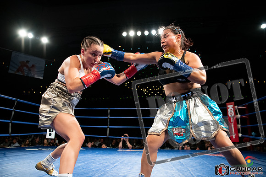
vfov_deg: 48.0
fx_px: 200
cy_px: 88
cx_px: 133
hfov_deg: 67.4
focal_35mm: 27
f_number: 2.8
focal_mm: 27
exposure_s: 1/1250
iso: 1600
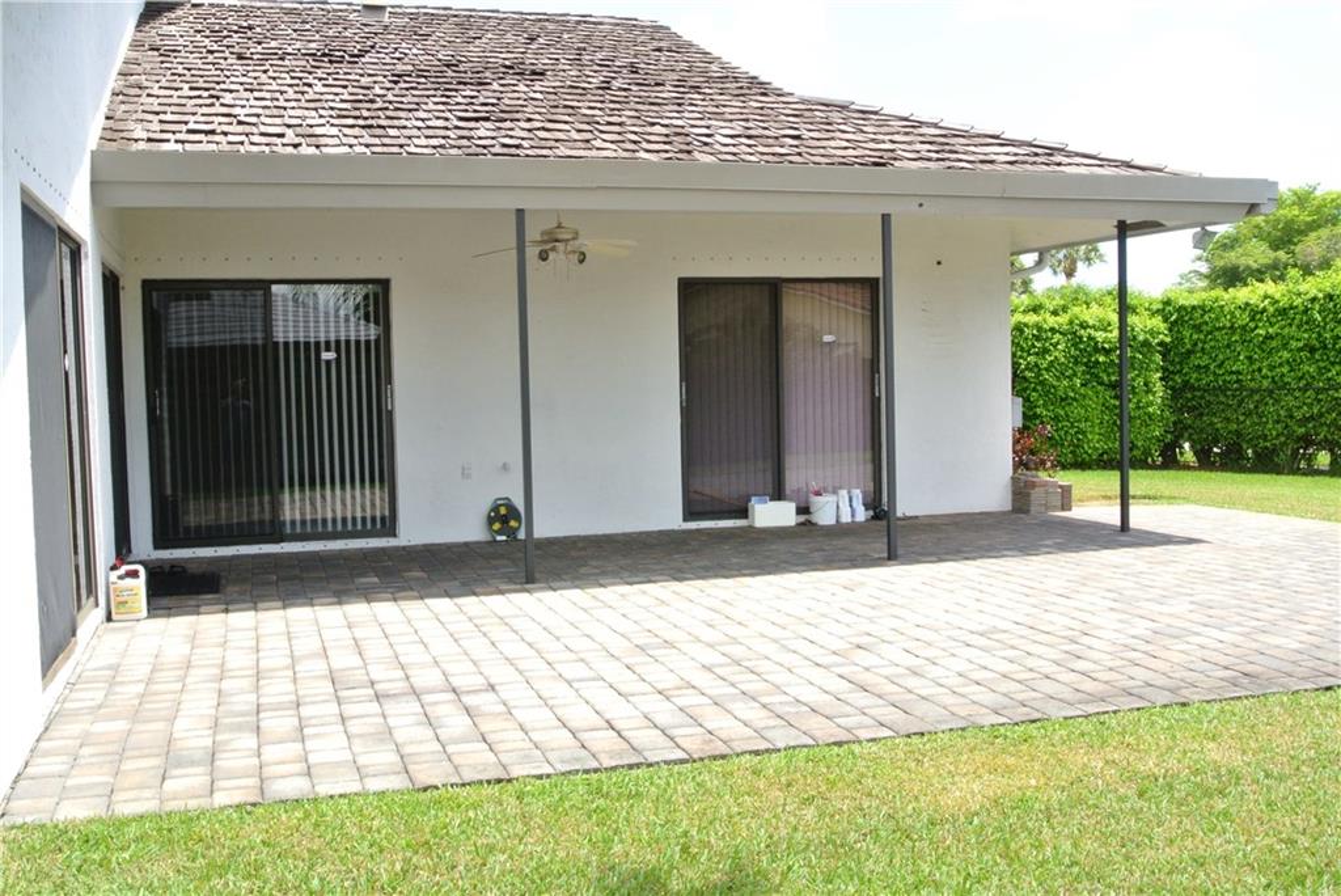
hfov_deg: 51.9
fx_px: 1379
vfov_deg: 36.0
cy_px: 448
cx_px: 670
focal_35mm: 37
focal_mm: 14
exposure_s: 1/60
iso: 400
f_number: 16
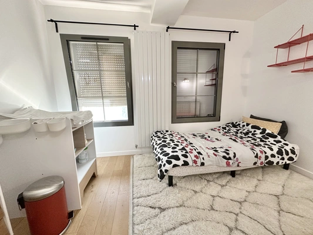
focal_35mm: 14
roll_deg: +0.8
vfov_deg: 85.7
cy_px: 118
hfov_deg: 102.1
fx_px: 127
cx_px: 156
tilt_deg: -9.2
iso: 250
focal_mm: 2.22
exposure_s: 1/100
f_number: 2.2
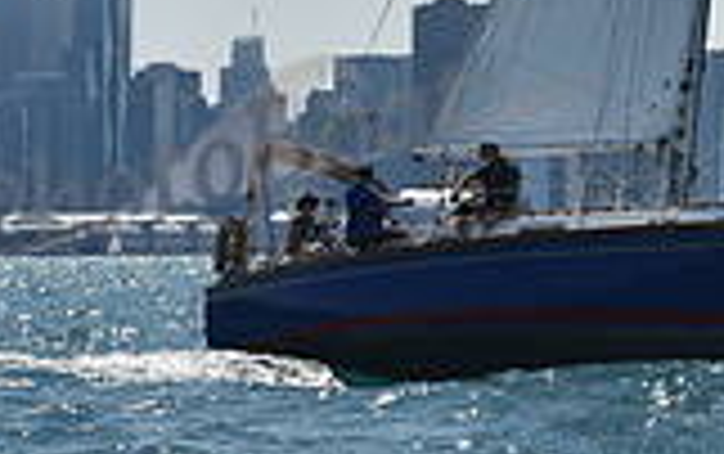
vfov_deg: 4.4
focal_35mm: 293
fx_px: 5787
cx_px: 830
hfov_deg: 7.1
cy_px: -602
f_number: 9
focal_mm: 80
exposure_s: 1/1600
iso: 250
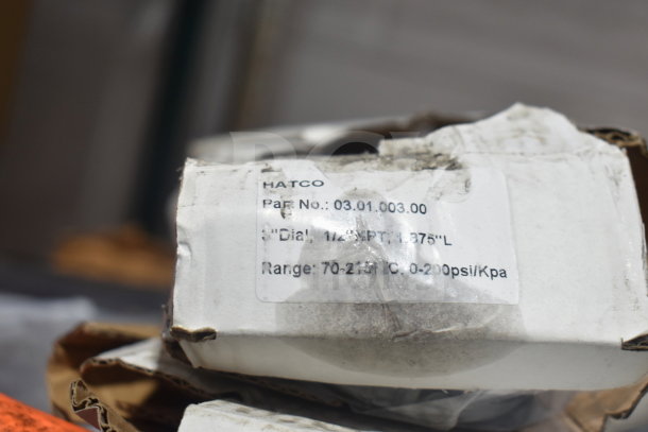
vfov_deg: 23.8
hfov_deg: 35.0
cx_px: 324
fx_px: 1026
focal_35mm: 57
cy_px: 216
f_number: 4.8
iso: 640
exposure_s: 1/60
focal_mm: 38
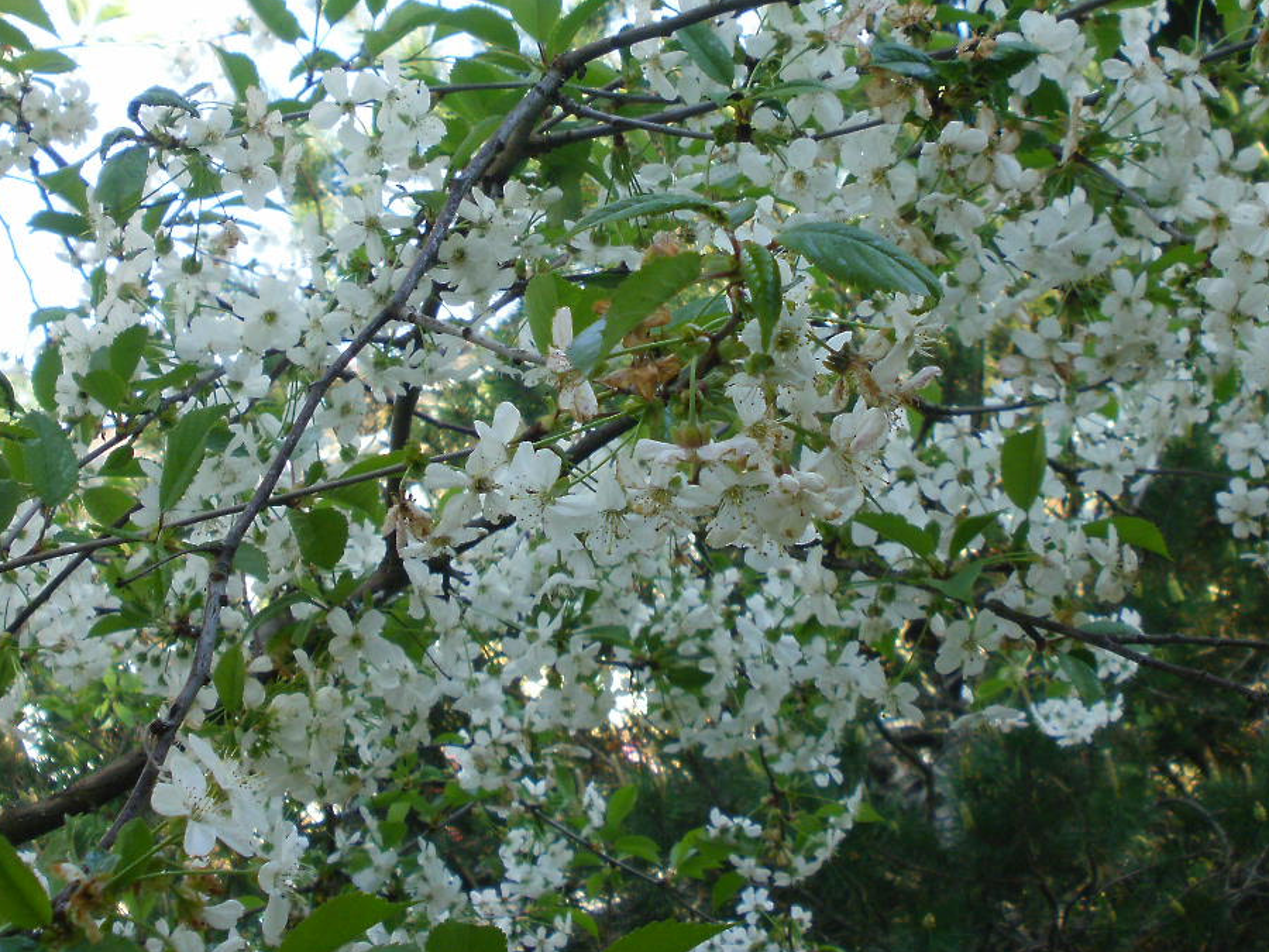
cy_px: 392
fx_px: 2346
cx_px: 620
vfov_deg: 22.9
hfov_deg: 30.3
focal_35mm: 64
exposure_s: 1/125
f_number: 3.5
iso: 100
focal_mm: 6.3
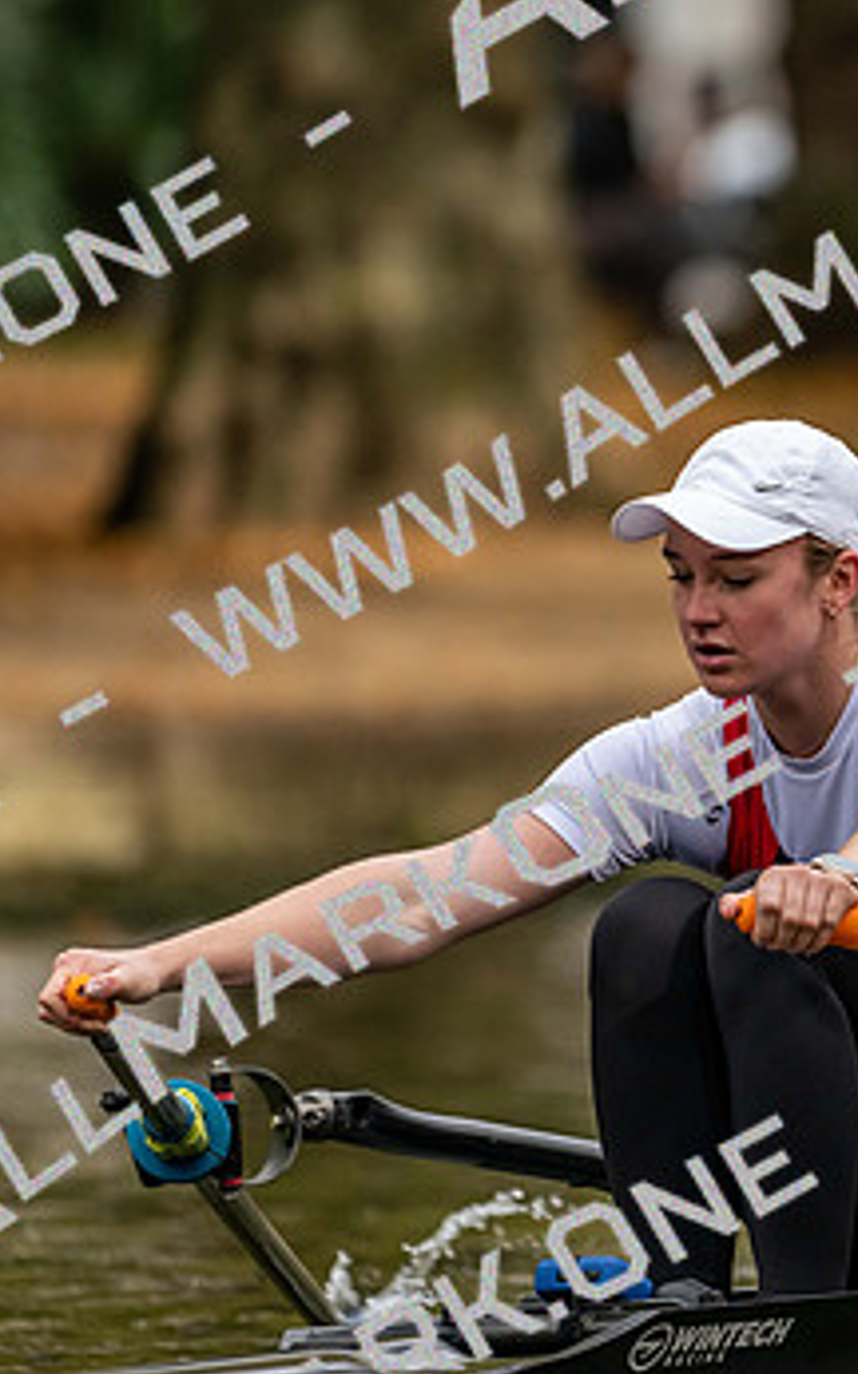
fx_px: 25575
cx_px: 663
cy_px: 689
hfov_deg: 1.9
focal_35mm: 683
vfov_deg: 3.1
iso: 1800
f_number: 4.5
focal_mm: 400
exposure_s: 1/2500
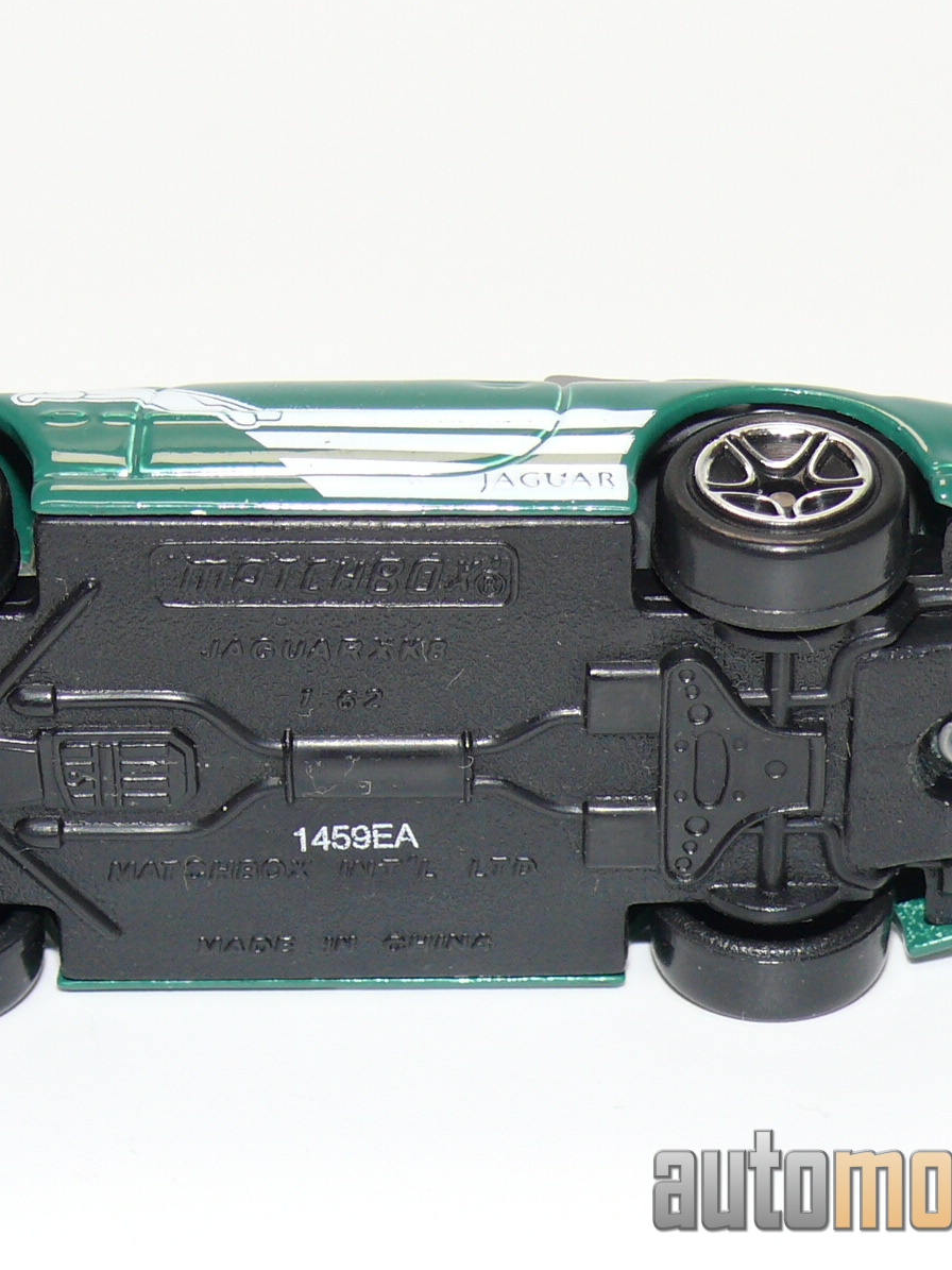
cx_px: 408
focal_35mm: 150
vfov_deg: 13.2
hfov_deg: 9.9
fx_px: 5501
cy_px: 633
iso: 100
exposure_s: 1/30
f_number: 4
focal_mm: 14.1
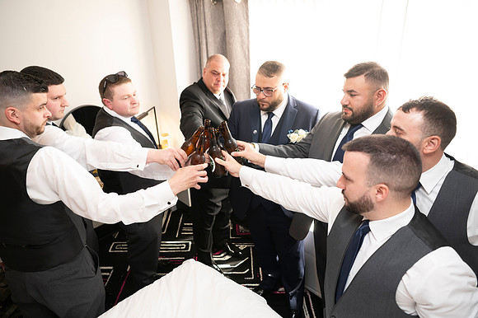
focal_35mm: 24
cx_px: 239
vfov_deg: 53.1
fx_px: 318
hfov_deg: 73.8
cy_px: 159
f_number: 2.8
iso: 800
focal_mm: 24
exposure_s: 1/100
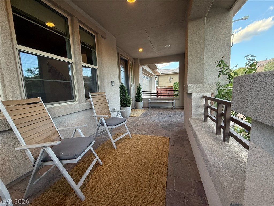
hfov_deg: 102.1
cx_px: 137
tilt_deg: -7.1
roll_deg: +1.7
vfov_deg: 85.7
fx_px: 111
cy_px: 103
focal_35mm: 14
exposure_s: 1/120
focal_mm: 2.22
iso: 200
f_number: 2.2
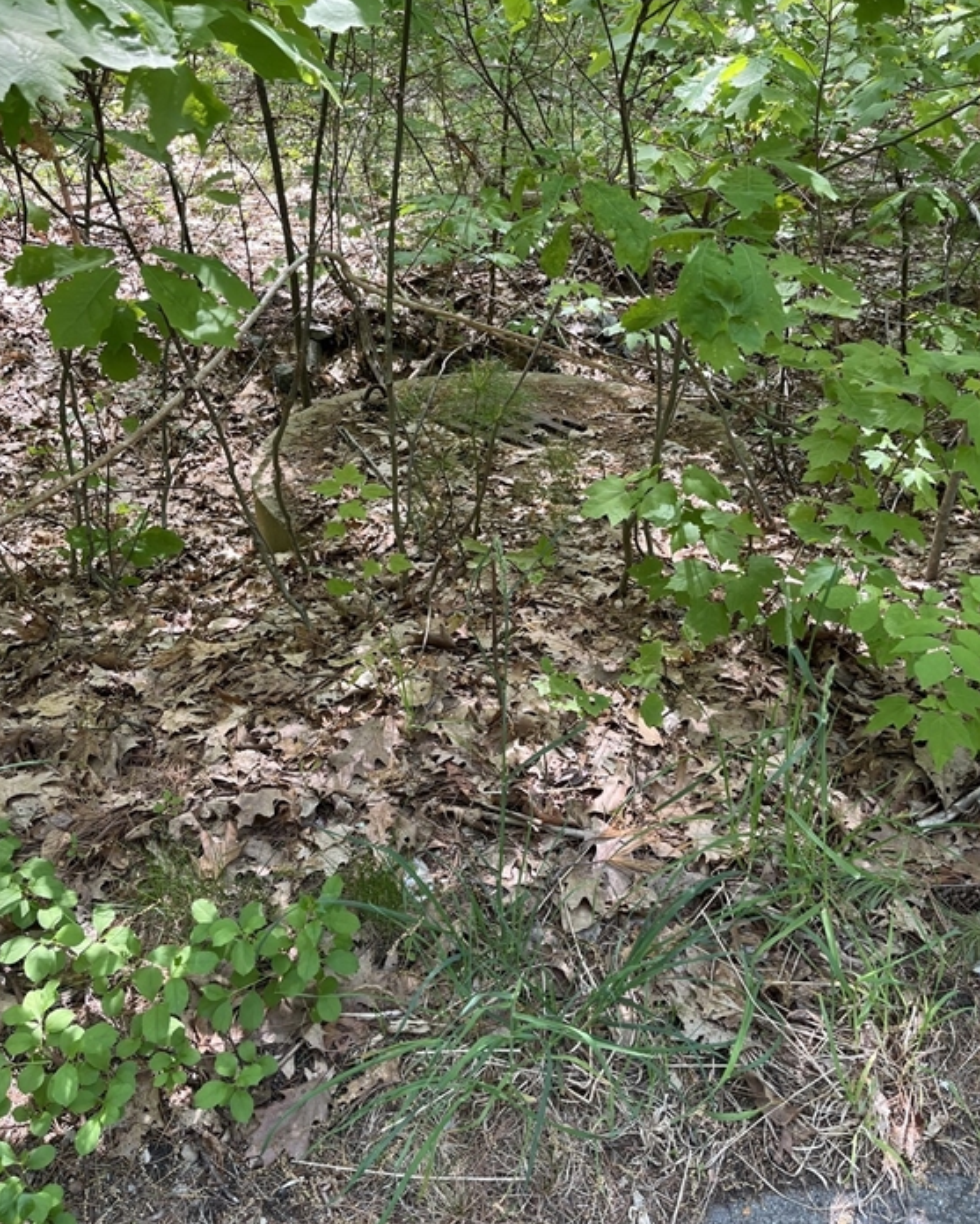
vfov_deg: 62.1
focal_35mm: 28
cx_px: 482
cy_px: 563
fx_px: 1015
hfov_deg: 51.5
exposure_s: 1/122
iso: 50
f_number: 1.6
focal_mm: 5.1
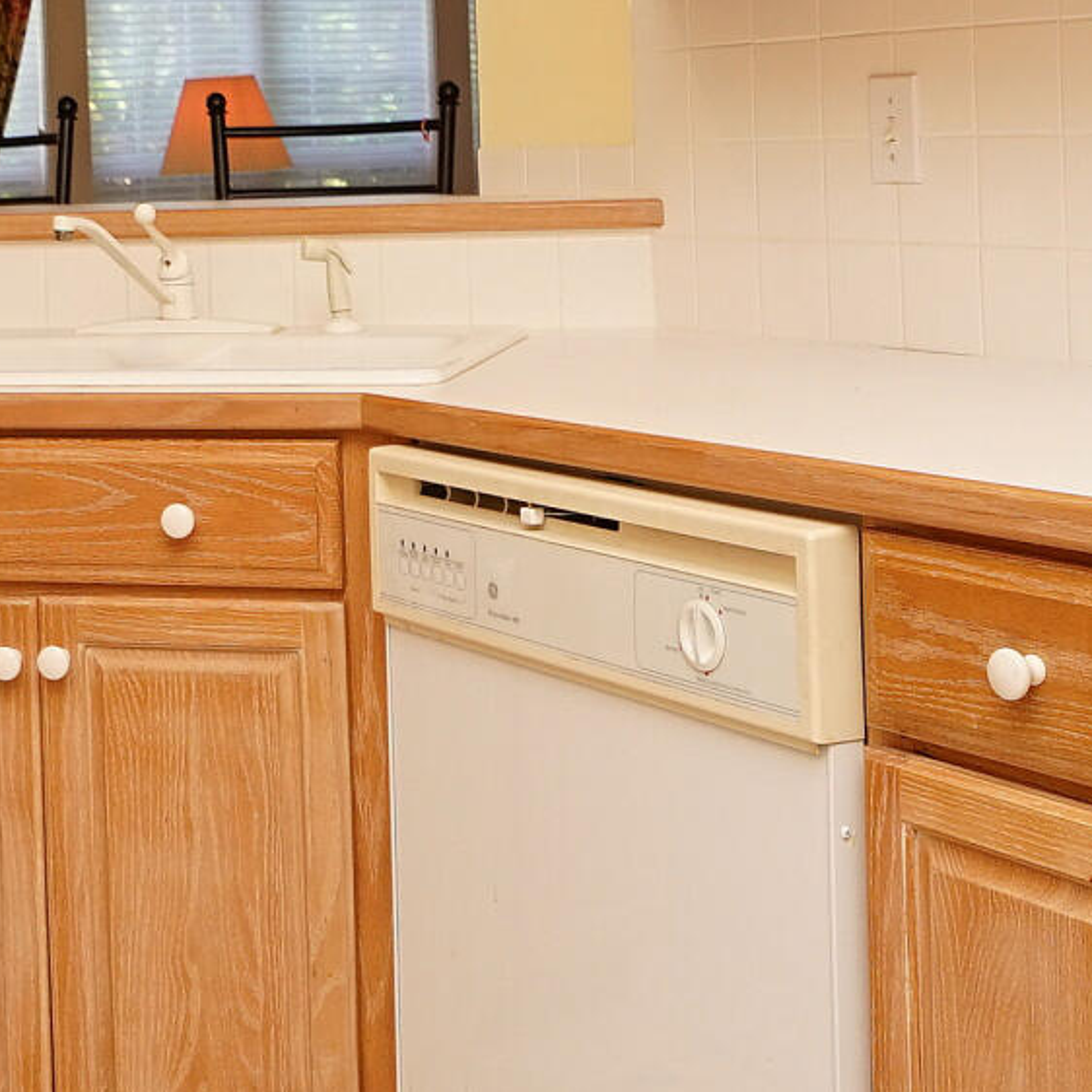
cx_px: 241
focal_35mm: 68
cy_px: 170
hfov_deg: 25.0
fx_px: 2427
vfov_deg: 24.8
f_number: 4
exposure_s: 1/60
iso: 250
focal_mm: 10
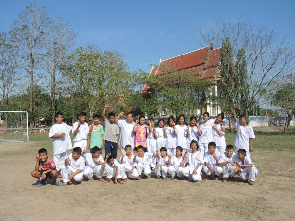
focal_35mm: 28
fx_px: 239
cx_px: 148
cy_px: 110
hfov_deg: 63.4
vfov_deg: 49.7
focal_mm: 6
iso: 80
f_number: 3.2
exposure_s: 1/1250
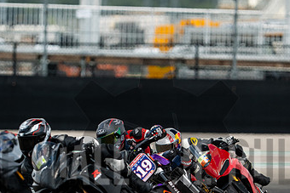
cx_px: 156
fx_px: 5778
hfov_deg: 2.9
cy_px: 163
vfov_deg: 1.9
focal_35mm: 717
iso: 500
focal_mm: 280
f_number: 2.8
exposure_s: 1/2500
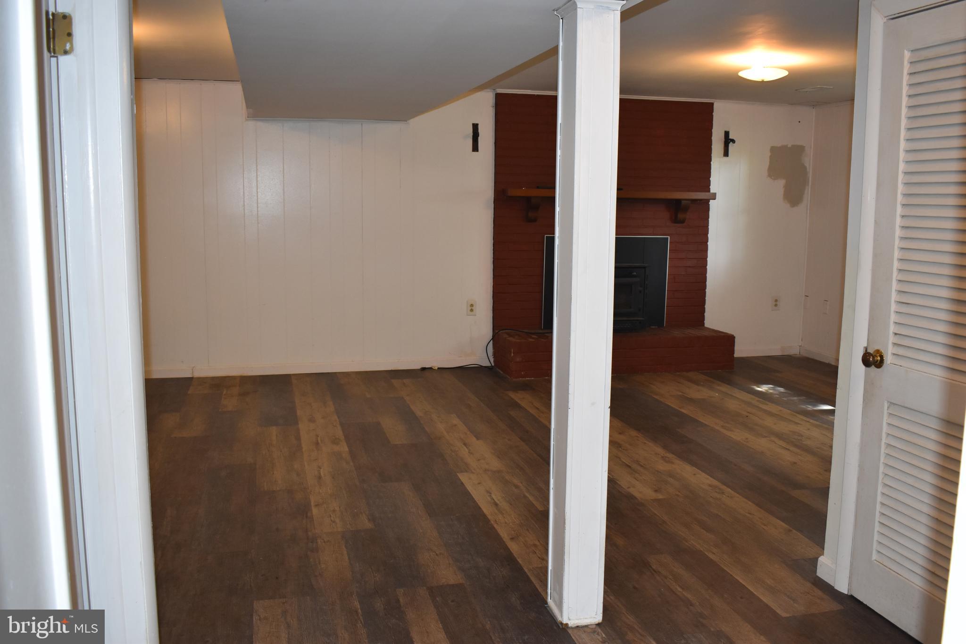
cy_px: 322
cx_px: 483
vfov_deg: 40.0
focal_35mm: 33
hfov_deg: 57.2
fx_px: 885
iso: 800
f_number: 4.5
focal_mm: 22
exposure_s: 1/80
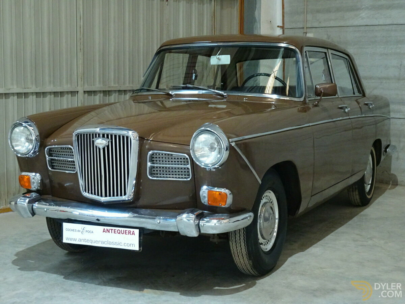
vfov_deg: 24.4
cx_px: 202
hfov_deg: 32.2
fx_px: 702
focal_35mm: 60
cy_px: 152
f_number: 4.5
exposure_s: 1/10
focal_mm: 10.23
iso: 800
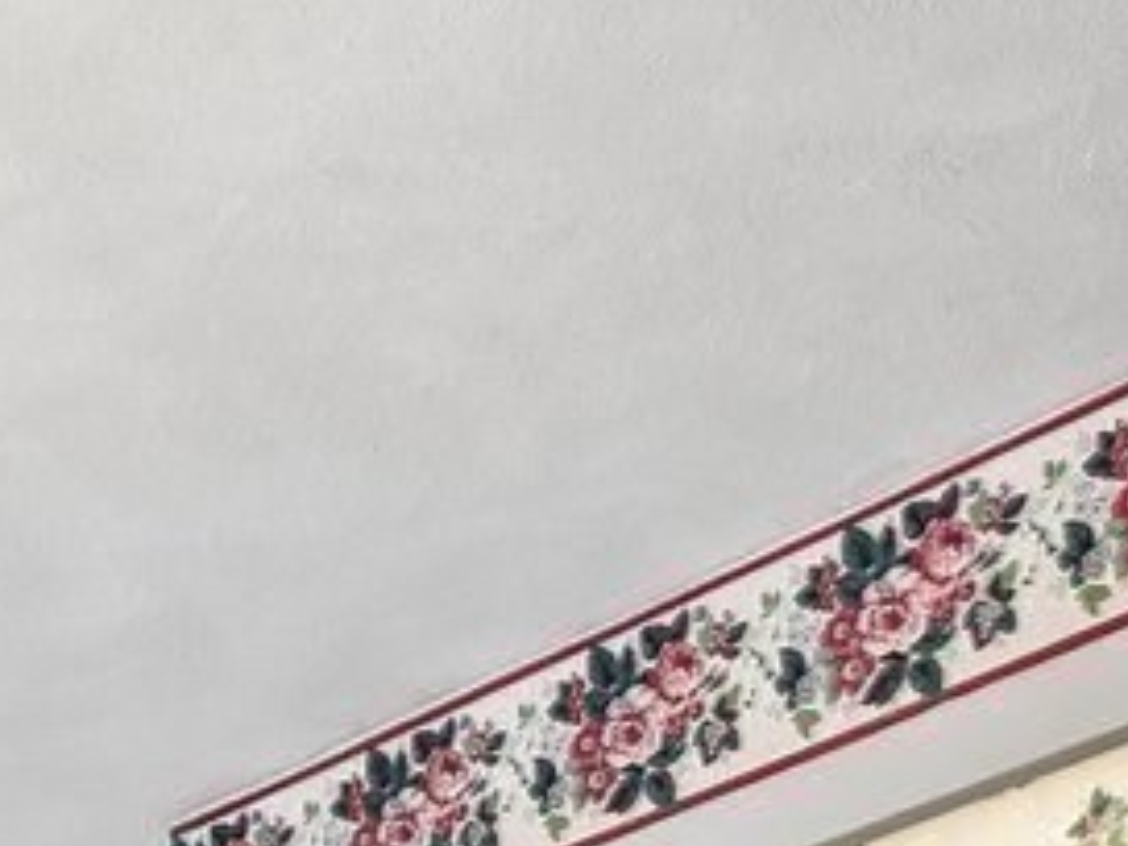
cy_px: 2387
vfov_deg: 10.1
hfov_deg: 16.2
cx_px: -257
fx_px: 3780
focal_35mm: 116
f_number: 8
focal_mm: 16
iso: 400
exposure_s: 1/25
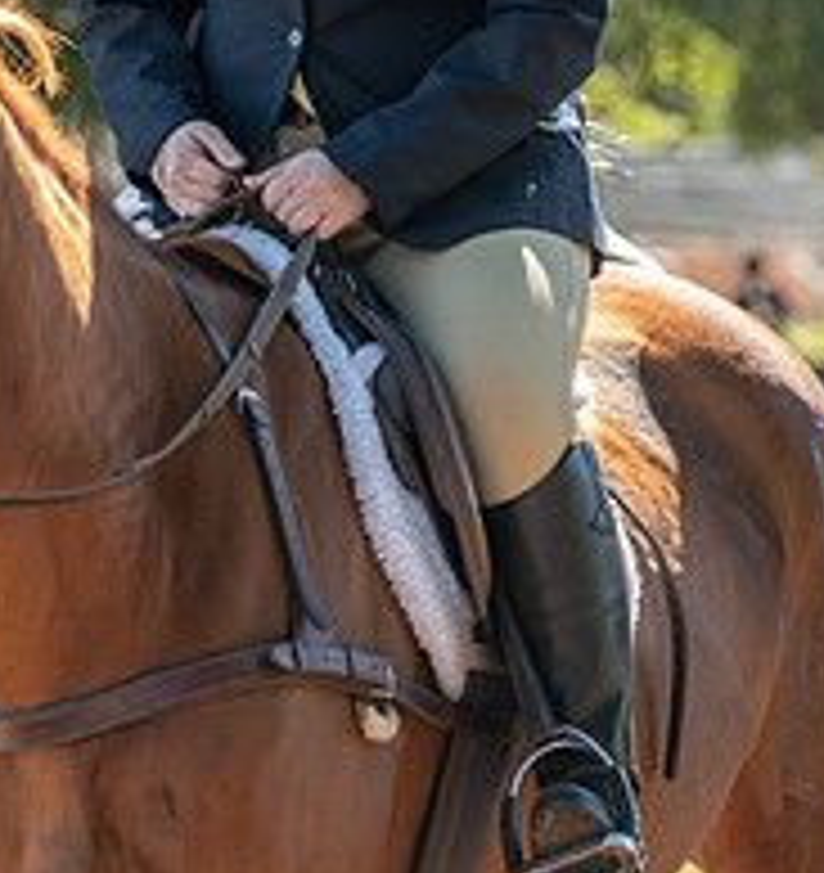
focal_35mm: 319
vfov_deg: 5.6
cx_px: 346
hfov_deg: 5.3
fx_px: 8853
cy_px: 274
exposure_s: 1/320
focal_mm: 105
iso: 200
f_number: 4
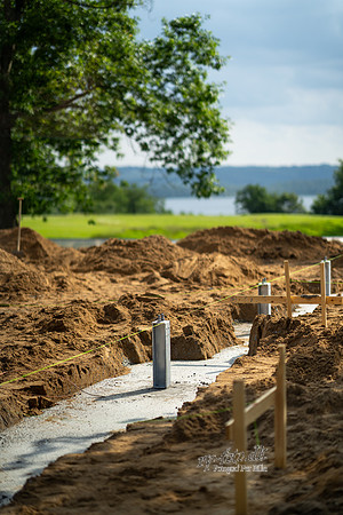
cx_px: 172
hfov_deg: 16.1
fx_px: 1215
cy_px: 258
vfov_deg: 23.9
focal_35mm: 85
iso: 50
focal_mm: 85
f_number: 1.4
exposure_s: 1/3200
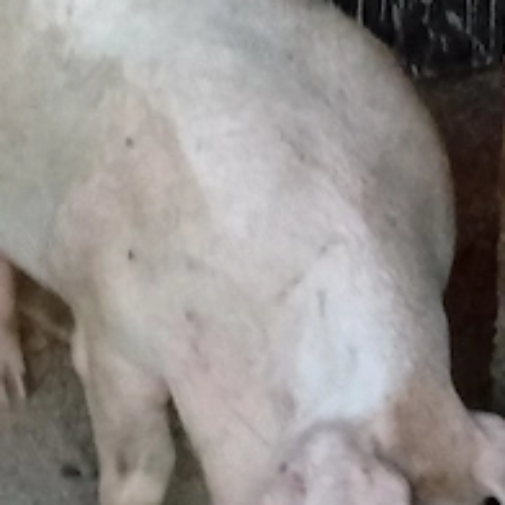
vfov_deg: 8.5
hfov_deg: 8.5
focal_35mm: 205
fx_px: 3384
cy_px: 252
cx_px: 121
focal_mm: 3.84
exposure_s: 1/33.3
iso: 299
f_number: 1.8
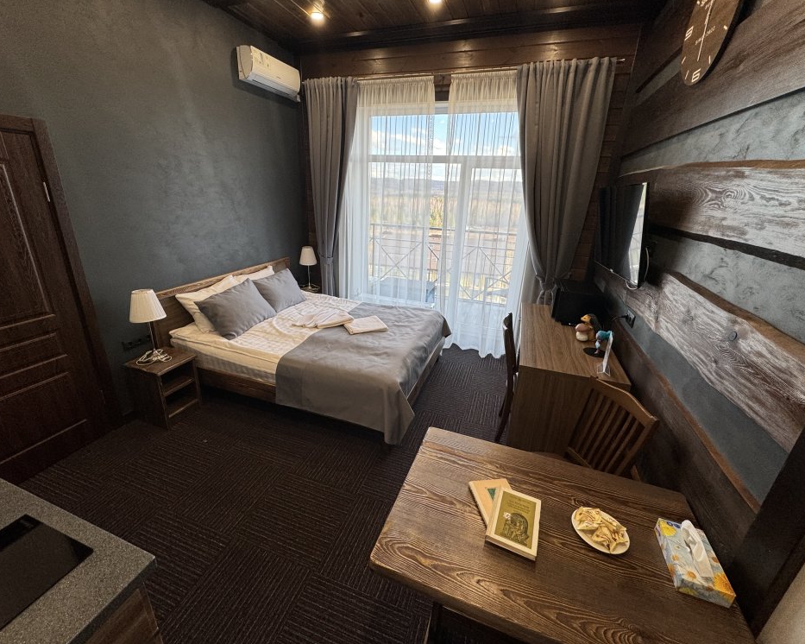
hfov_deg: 96.8
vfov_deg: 84.0
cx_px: 388
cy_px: 314
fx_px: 357
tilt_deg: -19.6
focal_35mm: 15
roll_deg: -1.8
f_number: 2.2
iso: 80
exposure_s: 1/100
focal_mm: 2.22
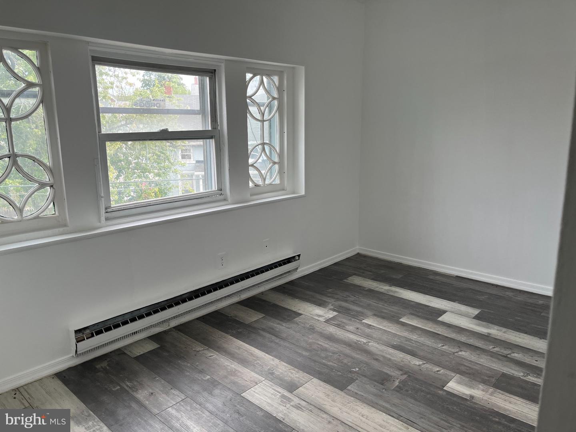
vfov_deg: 53.1
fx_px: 433
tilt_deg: -11.0
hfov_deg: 67.3
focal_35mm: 26
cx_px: 288
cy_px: 216
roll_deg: +1.5
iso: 40
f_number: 1.6
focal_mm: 5.1
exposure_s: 1/122
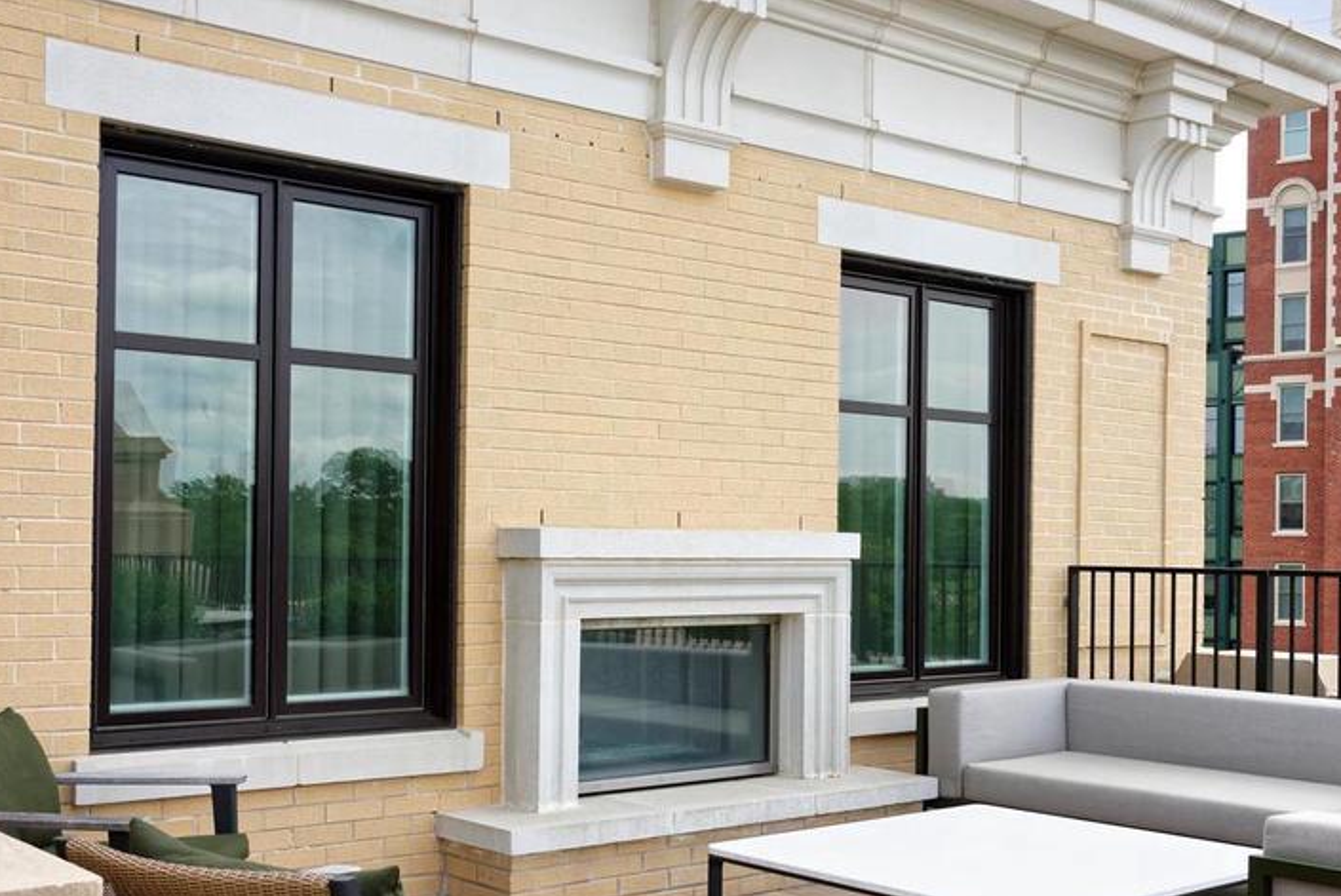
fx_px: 1677
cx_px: 768
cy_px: 526
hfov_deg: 43.5
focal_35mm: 45
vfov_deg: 29.8
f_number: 9
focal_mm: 31
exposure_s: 1/160
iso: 320
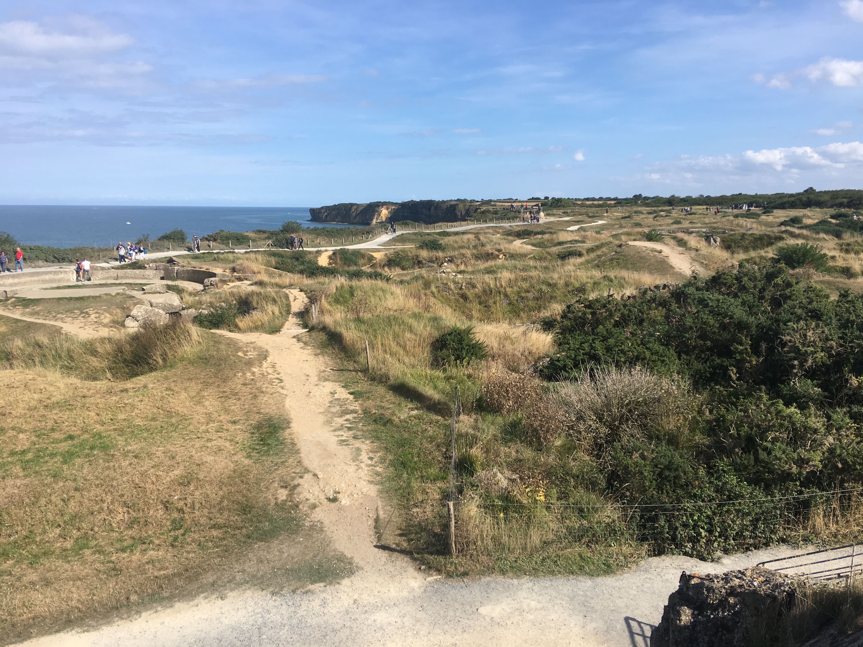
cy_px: 324
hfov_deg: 61.7
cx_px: 432
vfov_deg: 48.2
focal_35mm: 29
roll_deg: -0.1
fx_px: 723
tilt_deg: -9.4
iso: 25
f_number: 2.2
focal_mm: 4.15
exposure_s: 1/1479
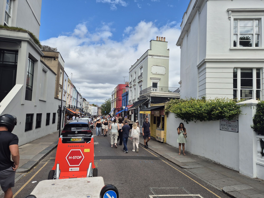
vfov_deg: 58.9
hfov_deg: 73.9
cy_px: 99
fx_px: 175
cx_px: 132
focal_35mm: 23
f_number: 1.8
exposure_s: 1/1864
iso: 25
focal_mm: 5.4
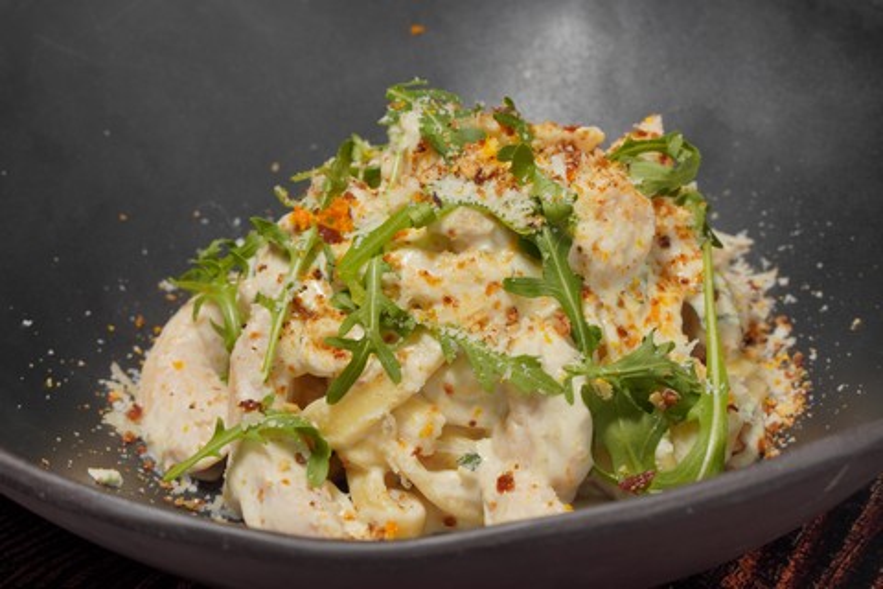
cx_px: 442
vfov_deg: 13.8
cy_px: 294
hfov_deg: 20.6
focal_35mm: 99
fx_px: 2428
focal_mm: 66
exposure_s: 1/15
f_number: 11
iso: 400
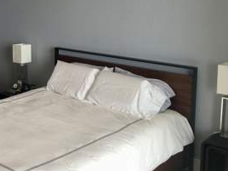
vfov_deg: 27.6
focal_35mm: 52
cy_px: 41
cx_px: 45
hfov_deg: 35.6
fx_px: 343
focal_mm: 4.15
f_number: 2.2
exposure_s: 1/120
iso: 32
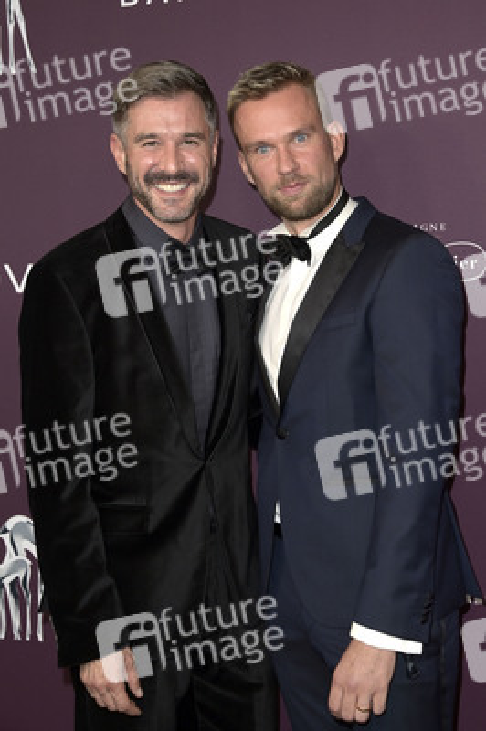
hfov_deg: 20.0
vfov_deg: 29.7
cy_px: 366
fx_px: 1379
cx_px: 243
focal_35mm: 68
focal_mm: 68
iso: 640
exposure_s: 1/250
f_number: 5.6
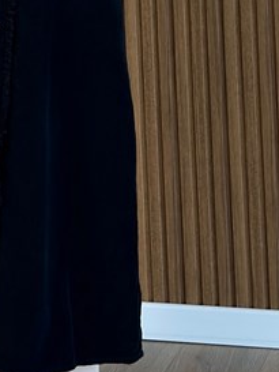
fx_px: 1761
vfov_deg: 11.7
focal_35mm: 164
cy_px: -121
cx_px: -14
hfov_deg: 9.0
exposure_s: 1/104
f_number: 1.78
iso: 100
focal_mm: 6.76
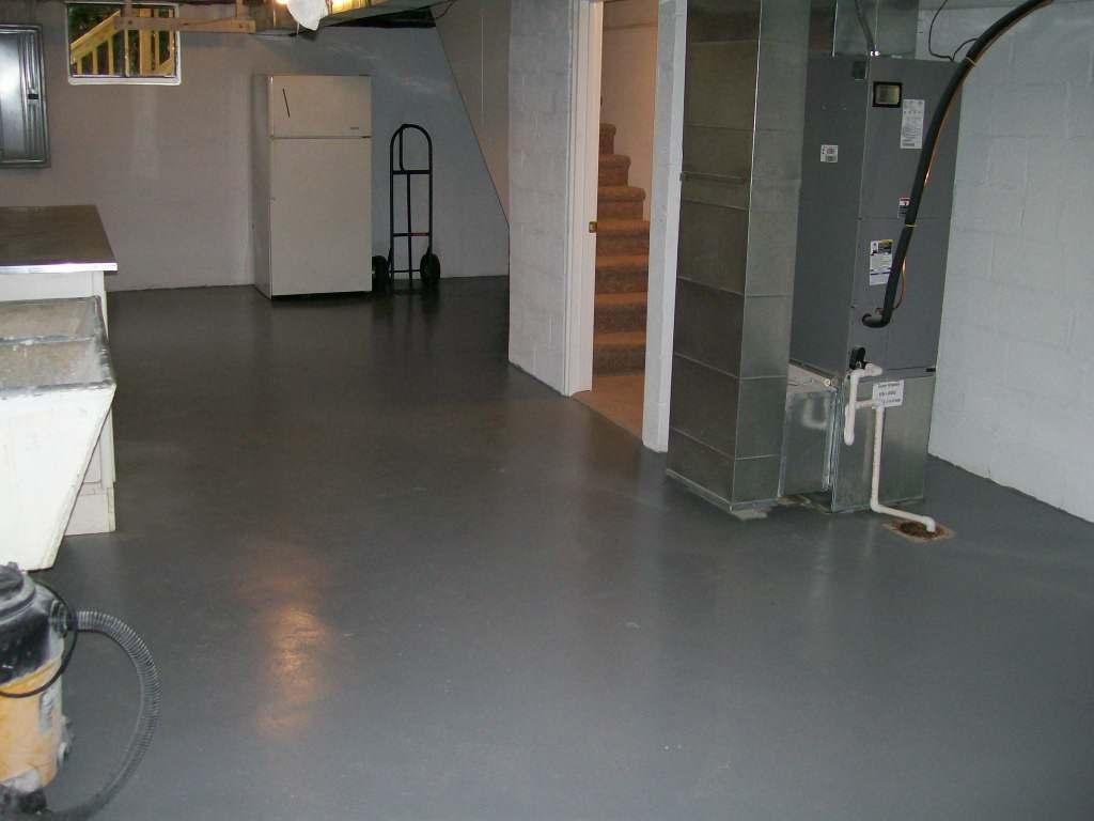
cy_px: 410
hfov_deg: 51.4
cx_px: 547
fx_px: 1138
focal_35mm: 36
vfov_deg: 39.7
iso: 140
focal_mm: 6
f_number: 2.7
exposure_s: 1/64
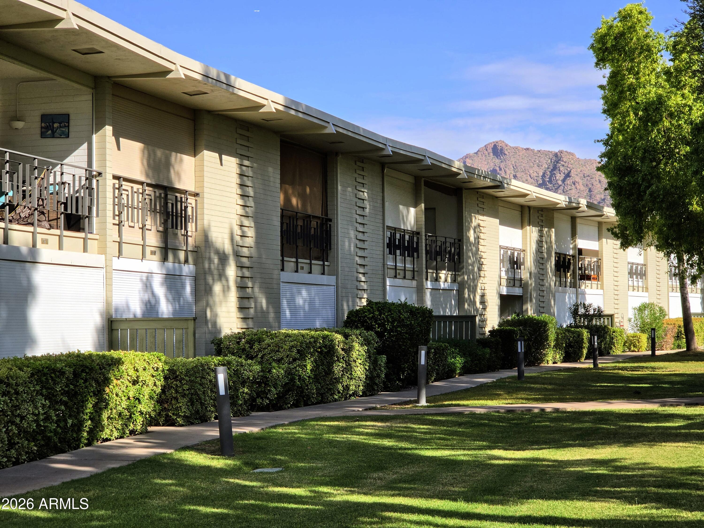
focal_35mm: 69
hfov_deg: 28.2
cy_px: 264
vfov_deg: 21.3
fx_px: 1403
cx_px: 352
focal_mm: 7
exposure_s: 1/1073
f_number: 2.4
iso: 25
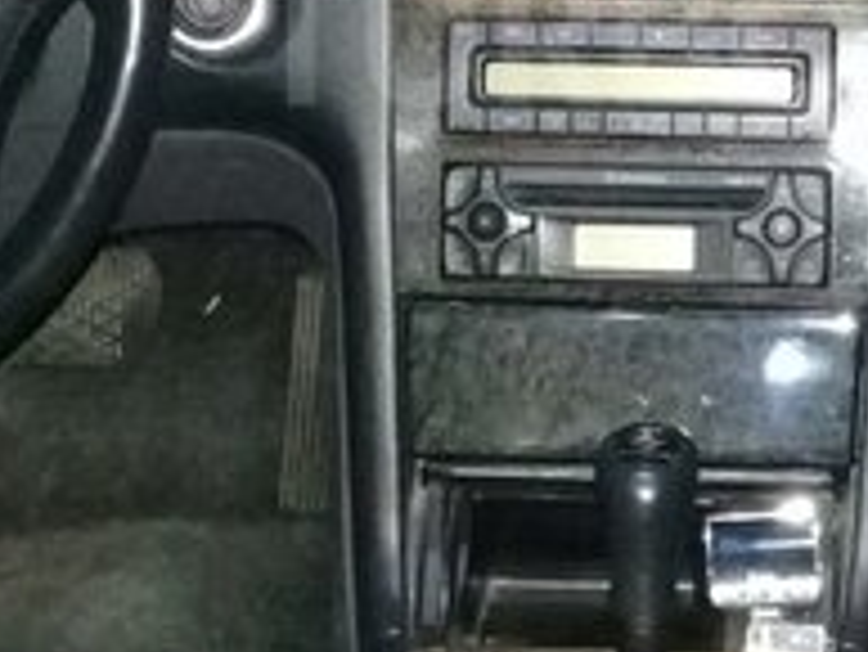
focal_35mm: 106
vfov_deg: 13.8
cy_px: 38
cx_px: 711
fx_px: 2660
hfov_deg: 18.3
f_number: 2.2
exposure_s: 1/15
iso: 800
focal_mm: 3.3
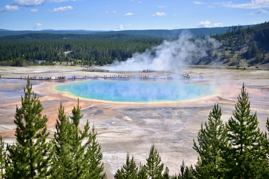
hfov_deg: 38.9
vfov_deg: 26.5
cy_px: 90
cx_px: 134
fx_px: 381
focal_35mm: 51
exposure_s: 1/640
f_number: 4.5
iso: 100
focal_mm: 34
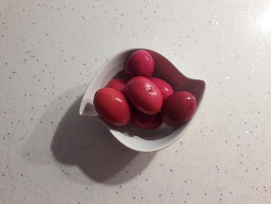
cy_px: 102
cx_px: 136
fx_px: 211
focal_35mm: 27
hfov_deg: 65.3
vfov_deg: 51.4
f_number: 1.9
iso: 200
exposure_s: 1/25
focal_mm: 3.6
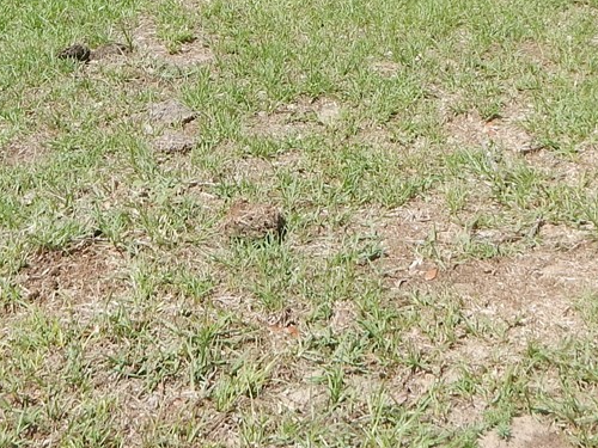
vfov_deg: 17.8
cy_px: -51
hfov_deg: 24.4
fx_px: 1382
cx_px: 287
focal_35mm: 80
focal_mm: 4.5
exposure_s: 1/1600
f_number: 3.7
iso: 125
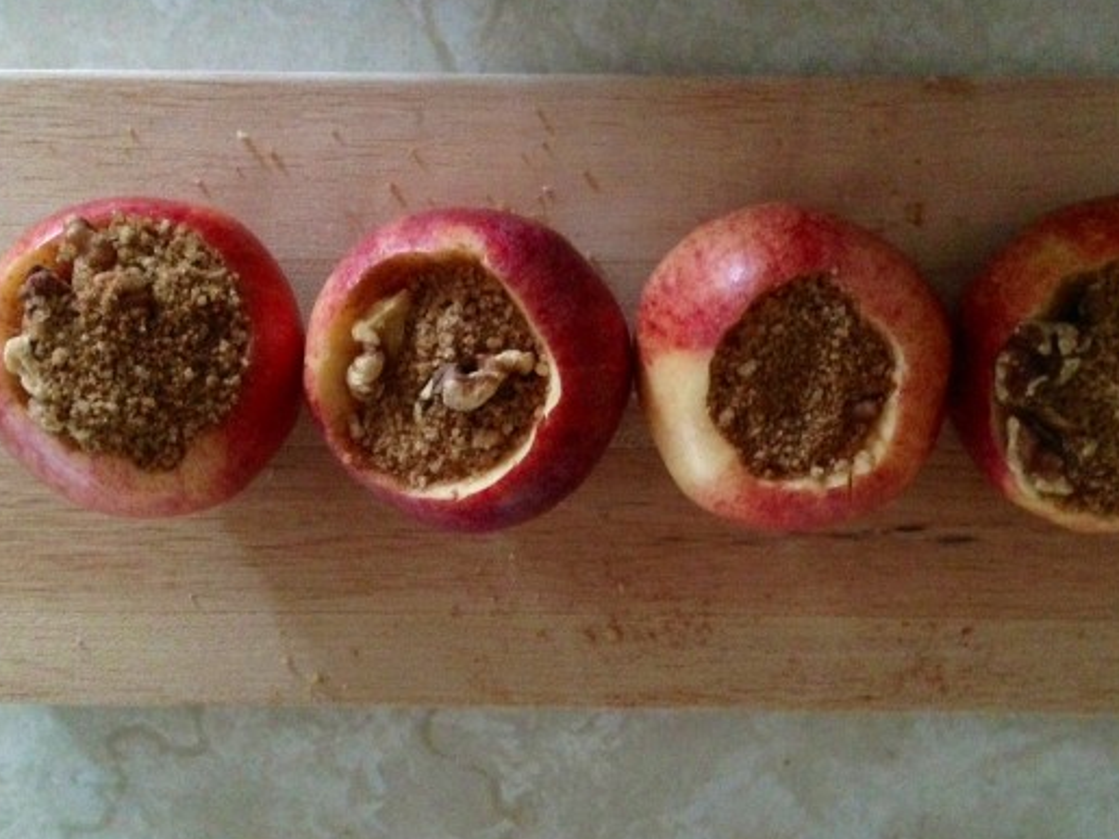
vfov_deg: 35.1
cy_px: 441
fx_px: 1325
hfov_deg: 45.7
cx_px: 626
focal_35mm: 41
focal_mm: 4.13
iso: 800
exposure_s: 1/15
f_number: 2.4
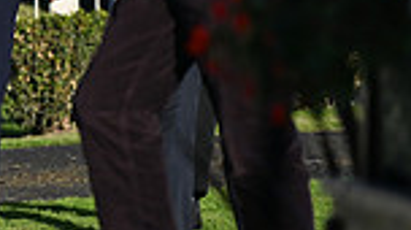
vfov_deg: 1.5
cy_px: -253
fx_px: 8706
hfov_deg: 2.7
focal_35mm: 800
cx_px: -246
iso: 400
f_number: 4
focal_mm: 200
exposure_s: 1/4000
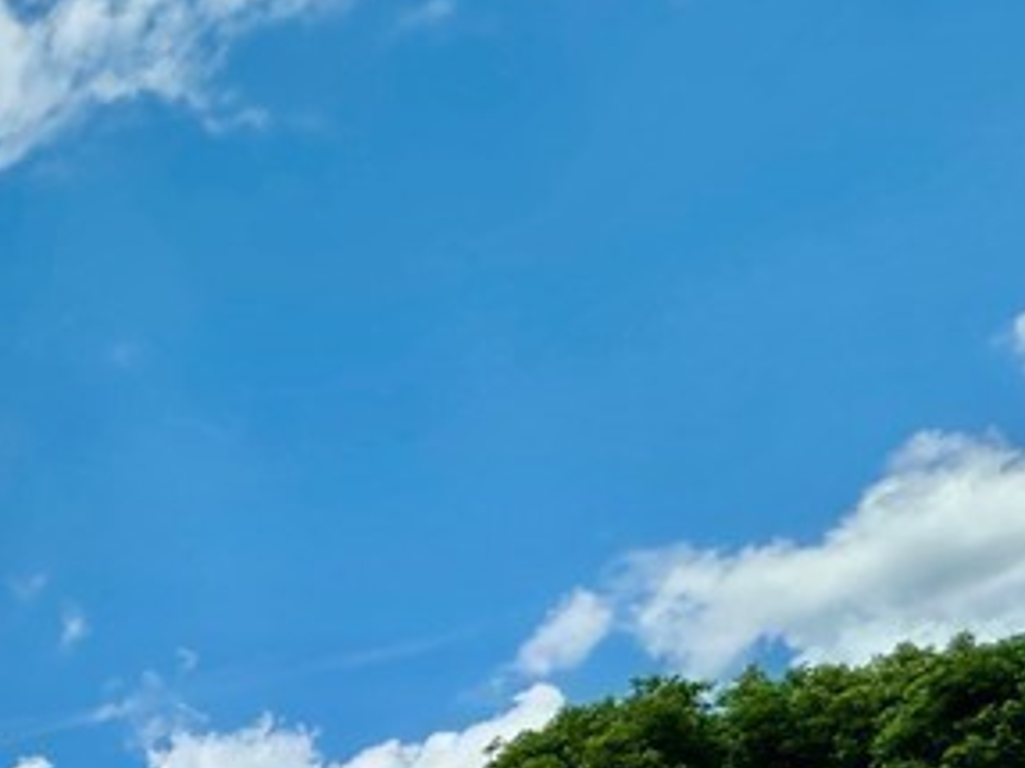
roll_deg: +0.3
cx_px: -629
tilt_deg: +3.3
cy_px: 1304
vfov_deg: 21.5
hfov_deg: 25.2
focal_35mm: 50
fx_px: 1480
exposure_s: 1/2618
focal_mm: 2.22
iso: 50
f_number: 2.2
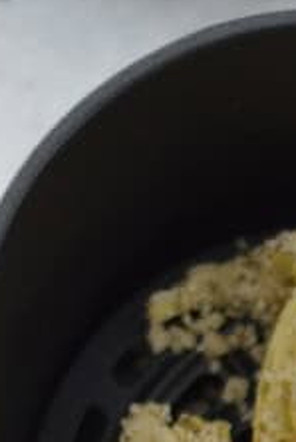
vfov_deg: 6.7
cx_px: 507
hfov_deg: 4.5
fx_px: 3731
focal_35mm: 303
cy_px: 626
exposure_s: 1/500
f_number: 2
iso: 1600
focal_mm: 50
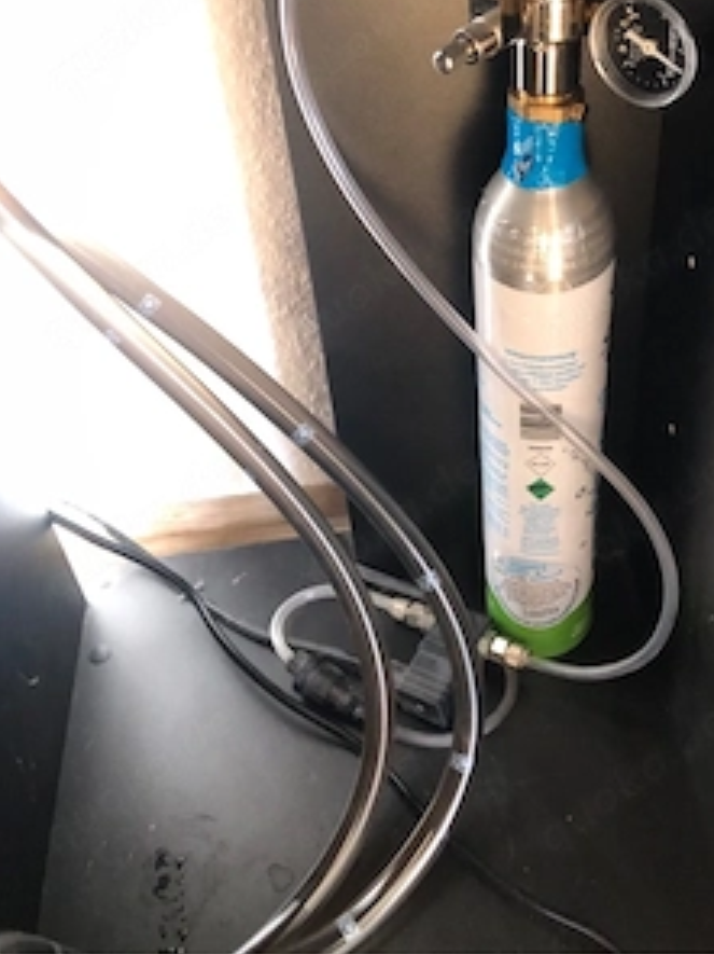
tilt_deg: -40.1
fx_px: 1046
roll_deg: +3.7
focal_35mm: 38
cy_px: 310
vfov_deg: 48.1
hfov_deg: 37.4
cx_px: 456
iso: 100
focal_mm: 3.99
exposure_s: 1/5
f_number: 1.8
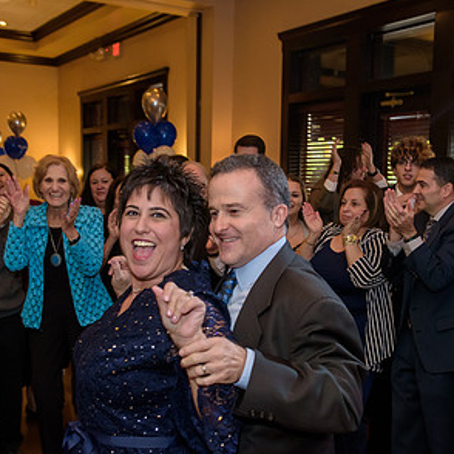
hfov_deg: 36.0
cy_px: 271
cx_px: 244
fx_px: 697
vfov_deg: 35.9
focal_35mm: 47
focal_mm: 28
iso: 1600
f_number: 3.2
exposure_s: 1/125
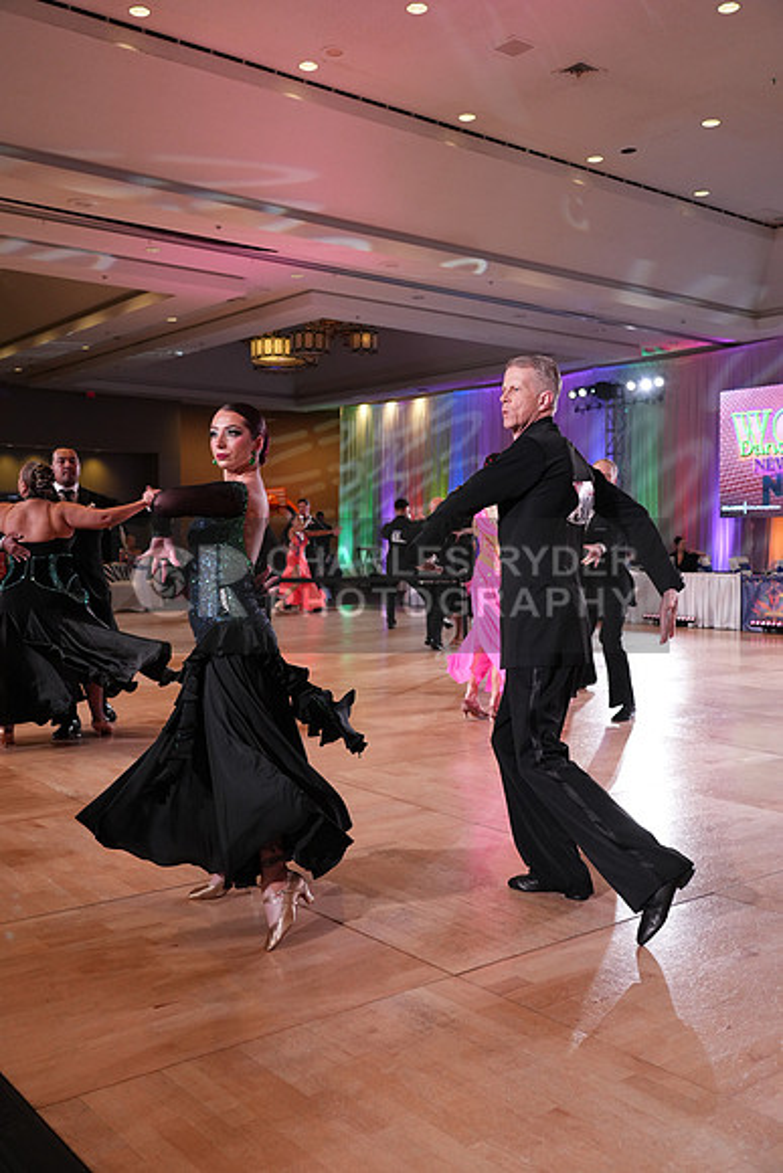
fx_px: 1043
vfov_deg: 58.7
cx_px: 392
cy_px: 586
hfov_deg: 41.1
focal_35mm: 32
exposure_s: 1/500
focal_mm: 32
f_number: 4
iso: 2500
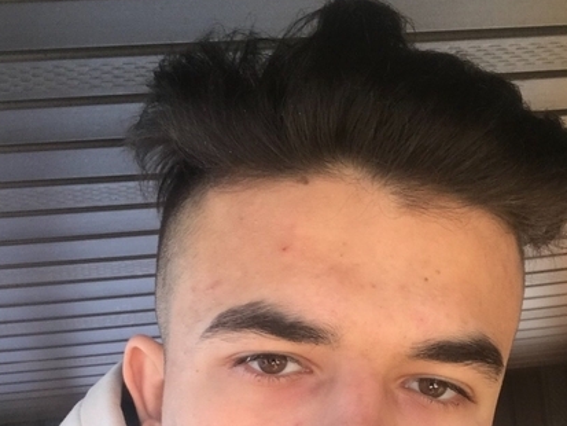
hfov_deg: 31.2
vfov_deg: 22.1
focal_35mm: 62
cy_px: 491
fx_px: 1016
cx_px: 308
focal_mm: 2.87
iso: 25
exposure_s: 1/60
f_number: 2.2
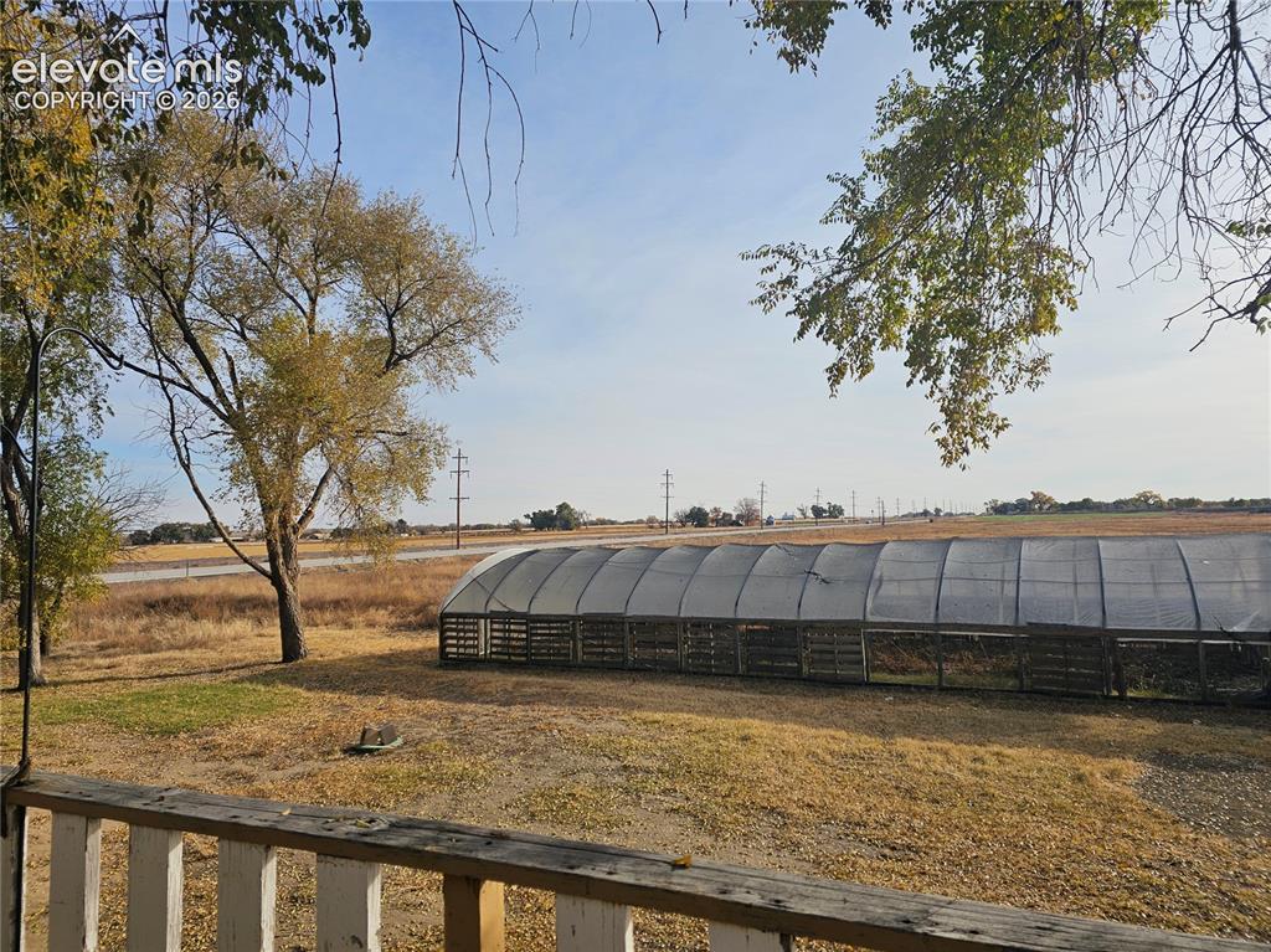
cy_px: 476
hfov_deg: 74.0
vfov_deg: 58.8
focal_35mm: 23
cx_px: 636
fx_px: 844
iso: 10
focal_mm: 6.3
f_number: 1.7
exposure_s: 1/986
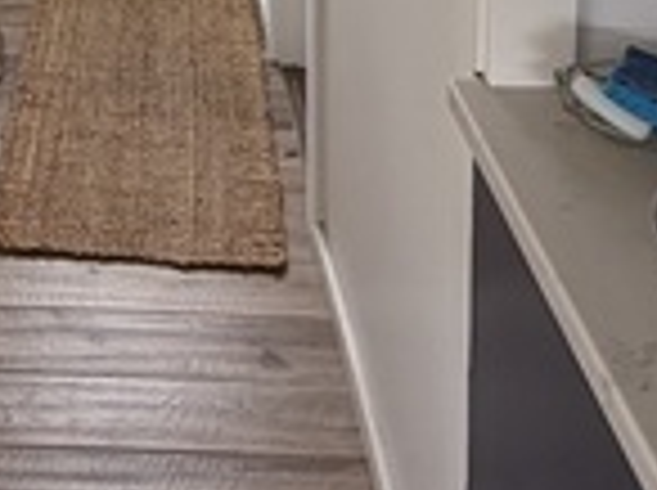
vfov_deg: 17.9
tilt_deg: -6.3
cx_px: 97
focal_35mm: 64
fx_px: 1213
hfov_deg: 29.4
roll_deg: +0.8
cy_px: -409
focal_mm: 2.22
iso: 50
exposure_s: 1/121
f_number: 2.2
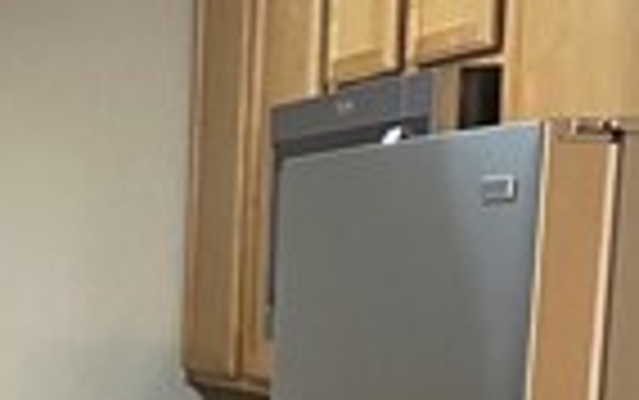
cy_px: 719
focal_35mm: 124
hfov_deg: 15.4
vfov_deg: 10.0
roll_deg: +1.6
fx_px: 2161
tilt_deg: -10.3
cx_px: -346
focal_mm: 4.25
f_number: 1.8
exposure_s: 1/60
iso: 500
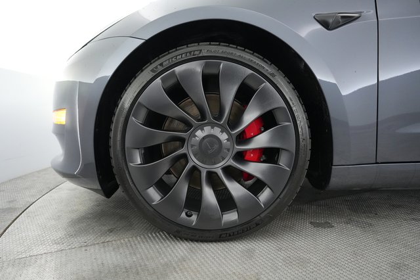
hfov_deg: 73.8
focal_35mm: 24
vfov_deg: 53.1
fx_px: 280
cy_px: 140
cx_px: 210
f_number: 2.8
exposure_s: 1/160
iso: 6400
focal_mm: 24
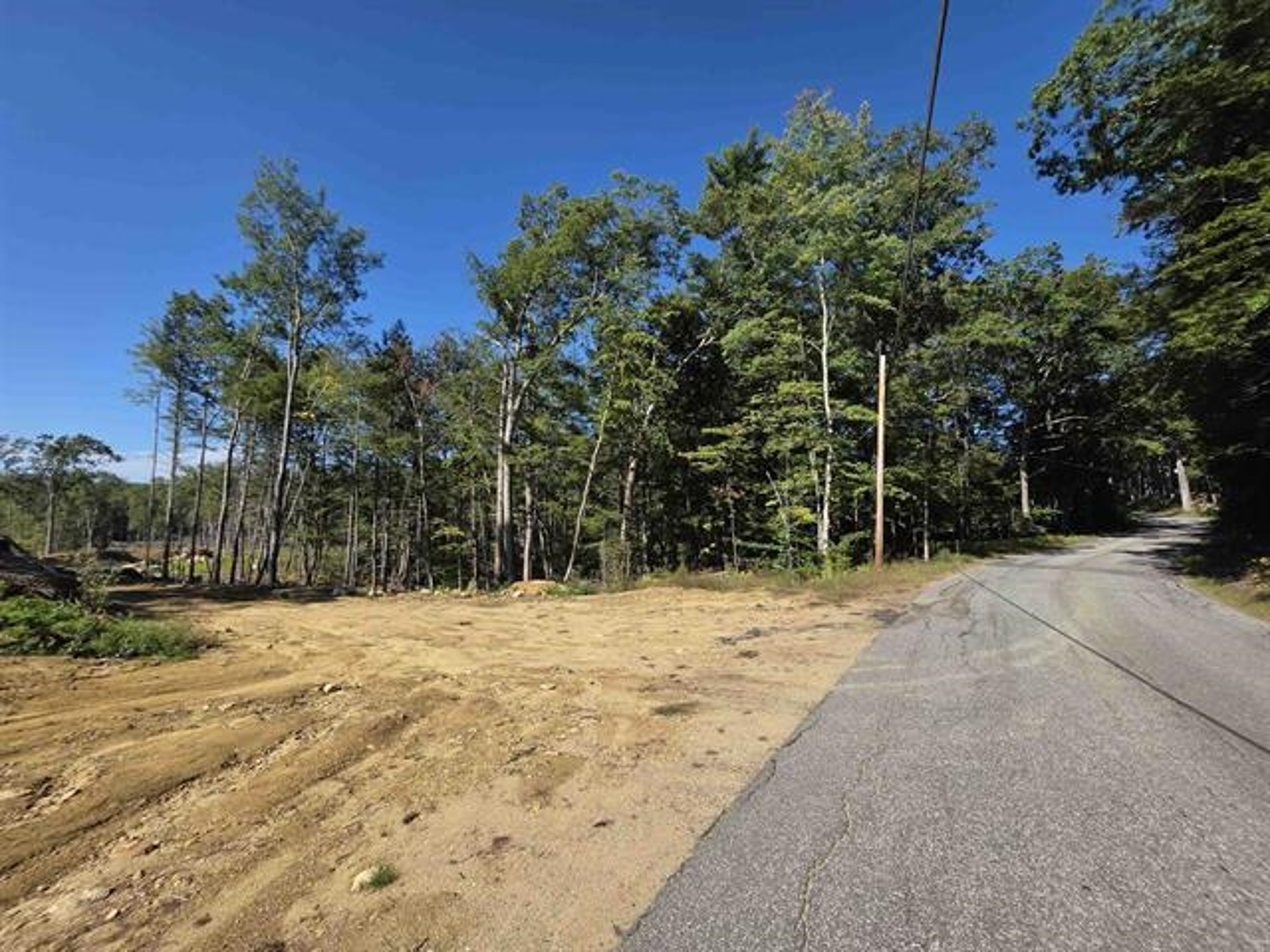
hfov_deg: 106.2
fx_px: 477
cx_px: 635
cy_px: 476
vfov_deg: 89.9
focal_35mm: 13
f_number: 1.9
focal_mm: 2.2
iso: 40
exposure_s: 1/1894
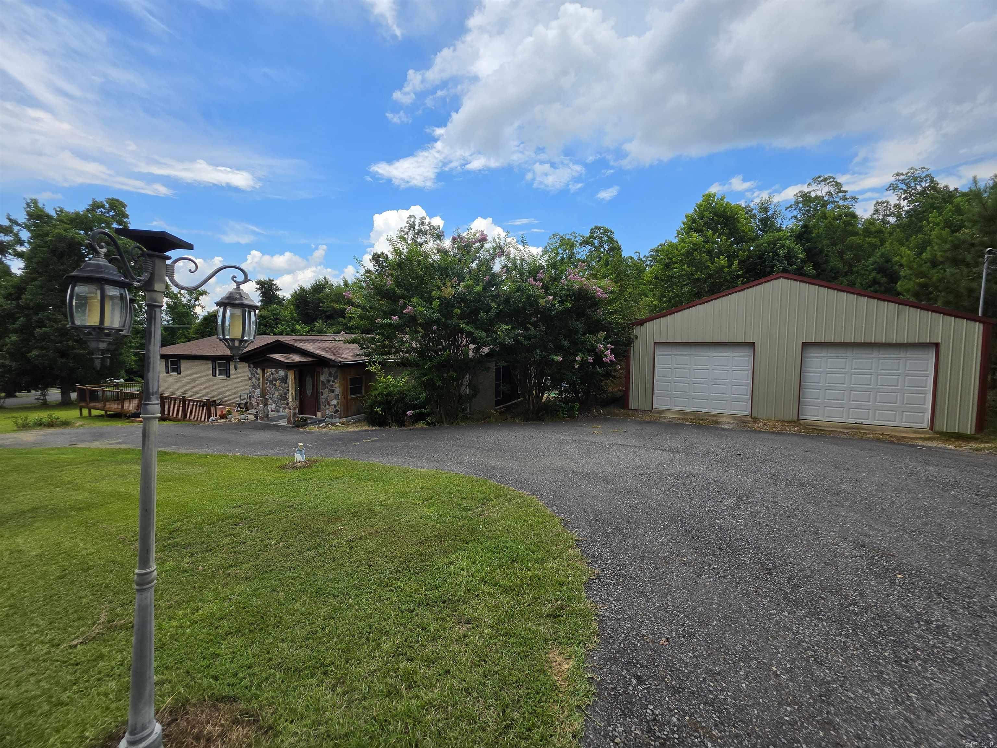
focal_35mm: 13
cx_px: 498
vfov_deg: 89.9
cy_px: 374
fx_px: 374
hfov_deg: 106.2
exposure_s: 1/1328
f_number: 1.9
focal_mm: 2.2
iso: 32
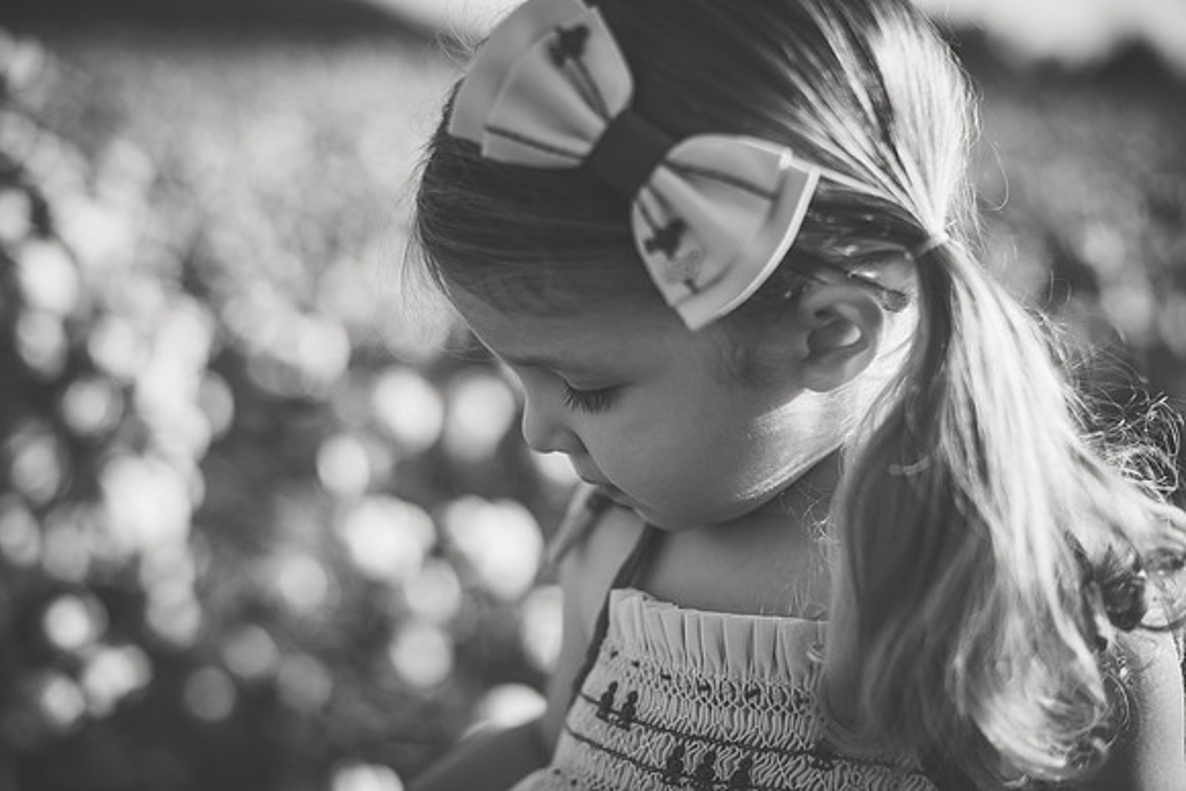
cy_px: 396
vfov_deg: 27.0
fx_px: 1648
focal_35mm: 50
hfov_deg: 39.6
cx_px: 593
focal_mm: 50
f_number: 2.2
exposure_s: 1/3200
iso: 160
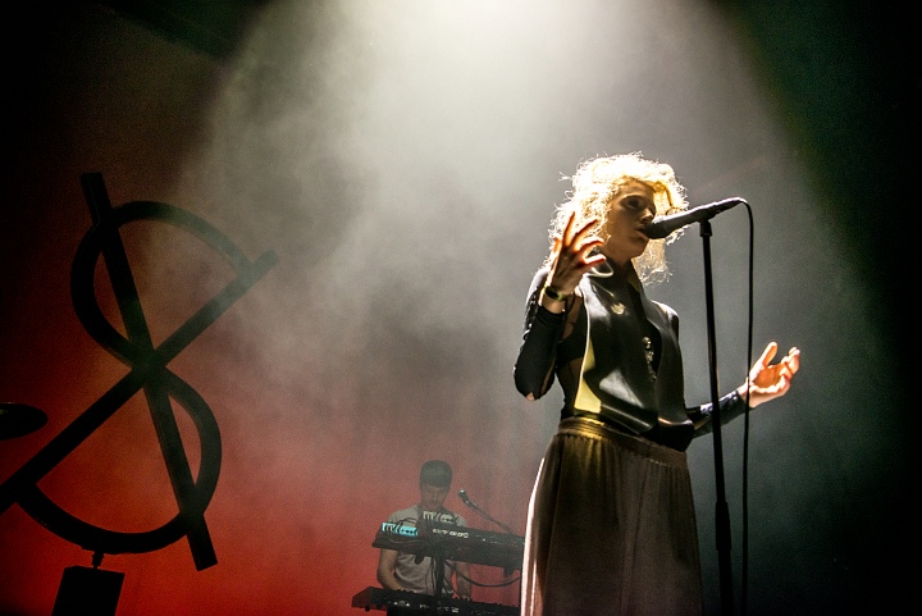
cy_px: 308
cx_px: 461
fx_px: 923
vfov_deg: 36.9
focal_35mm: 36
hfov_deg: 53.1
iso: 800
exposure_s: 1/80
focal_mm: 36
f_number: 2.8
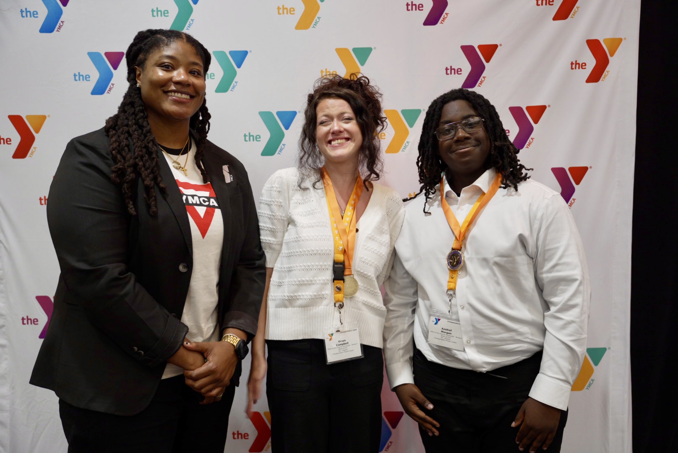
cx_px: 339
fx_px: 641
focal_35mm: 34
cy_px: 226
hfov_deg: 55.8
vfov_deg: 38.9
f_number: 2.8
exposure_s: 1/100
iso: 1600
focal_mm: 34
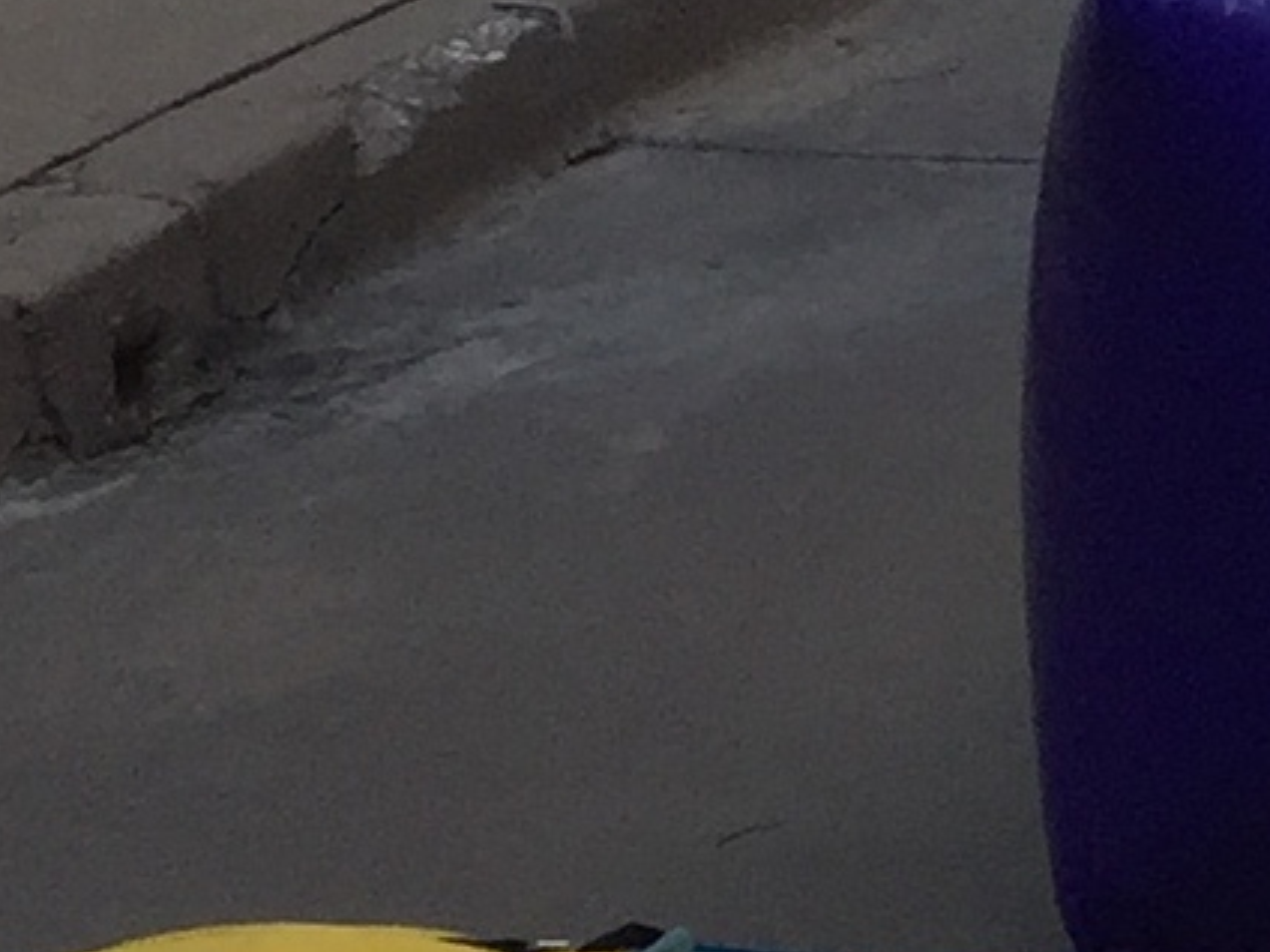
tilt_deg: -1.3
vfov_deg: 6.7
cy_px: -1605
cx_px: 3759
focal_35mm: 205
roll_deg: -0.3
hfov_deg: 8.2
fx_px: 7521
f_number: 2.2
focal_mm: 4.15
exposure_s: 1/1464
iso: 32
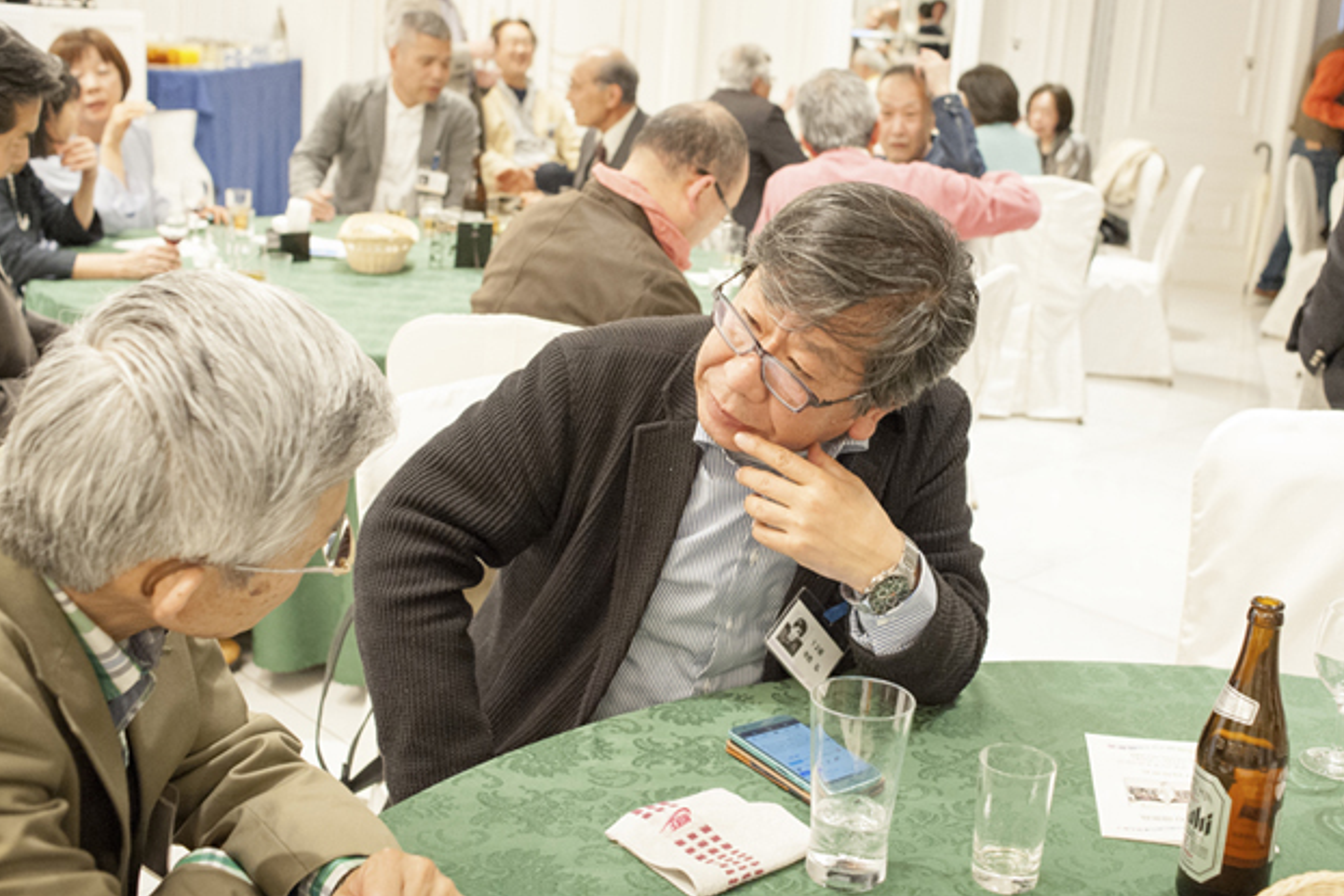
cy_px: 438
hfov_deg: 53.1
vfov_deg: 36.9
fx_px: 1344
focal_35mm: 36
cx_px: 670
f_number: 5.6
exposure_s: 1/100
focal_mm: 35
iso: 3200
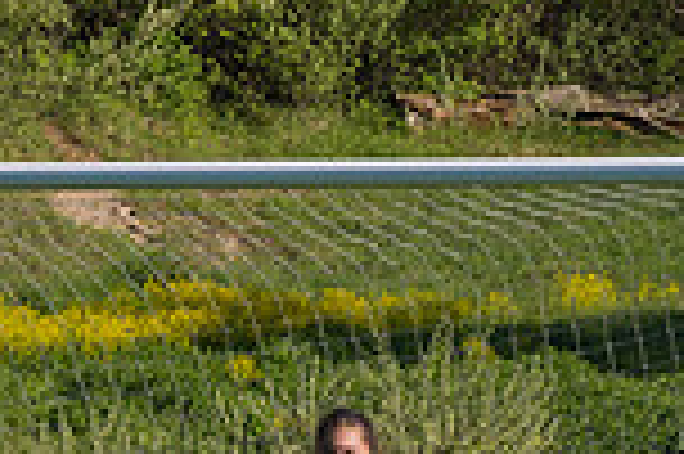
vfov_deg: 1.2
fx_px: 21712
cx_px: 356
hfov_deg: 1.8
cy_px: 800
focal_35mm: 1144
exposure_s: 1/1600
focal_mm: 200
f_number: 5.6
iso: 250
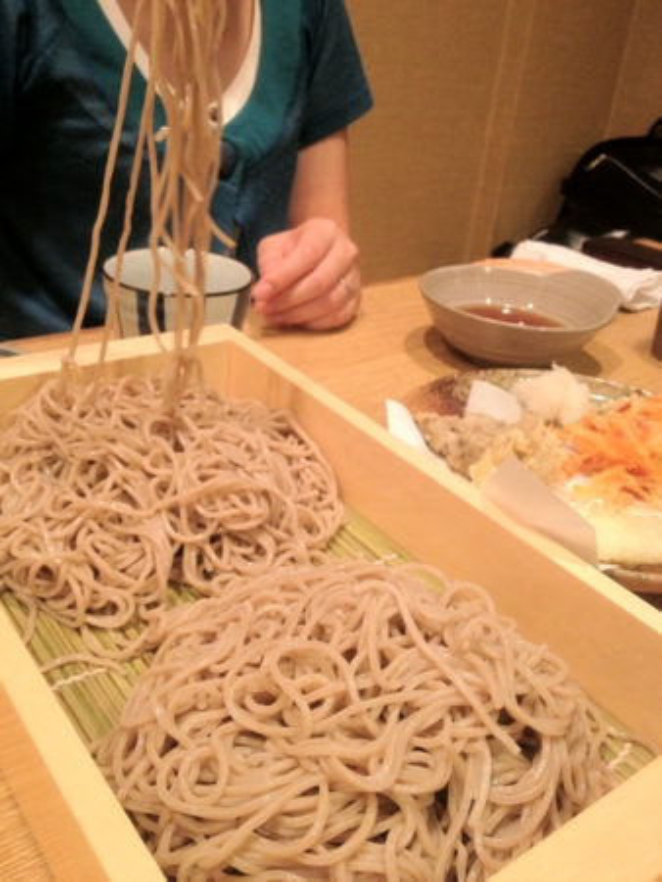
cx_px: 331
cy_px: 441
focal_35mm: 35
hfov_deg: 40.7
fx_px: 892
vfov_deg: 52.6
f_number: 2.4
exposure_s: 1/20
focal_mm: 4.28
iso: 250
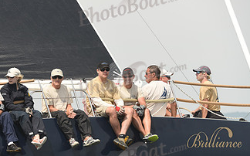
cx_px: 39
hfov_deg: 5.2
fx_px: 2737
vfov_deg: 3.3
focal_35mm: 402
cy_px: 129
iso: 250
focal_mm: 220
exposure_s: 1/800
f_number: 5.6
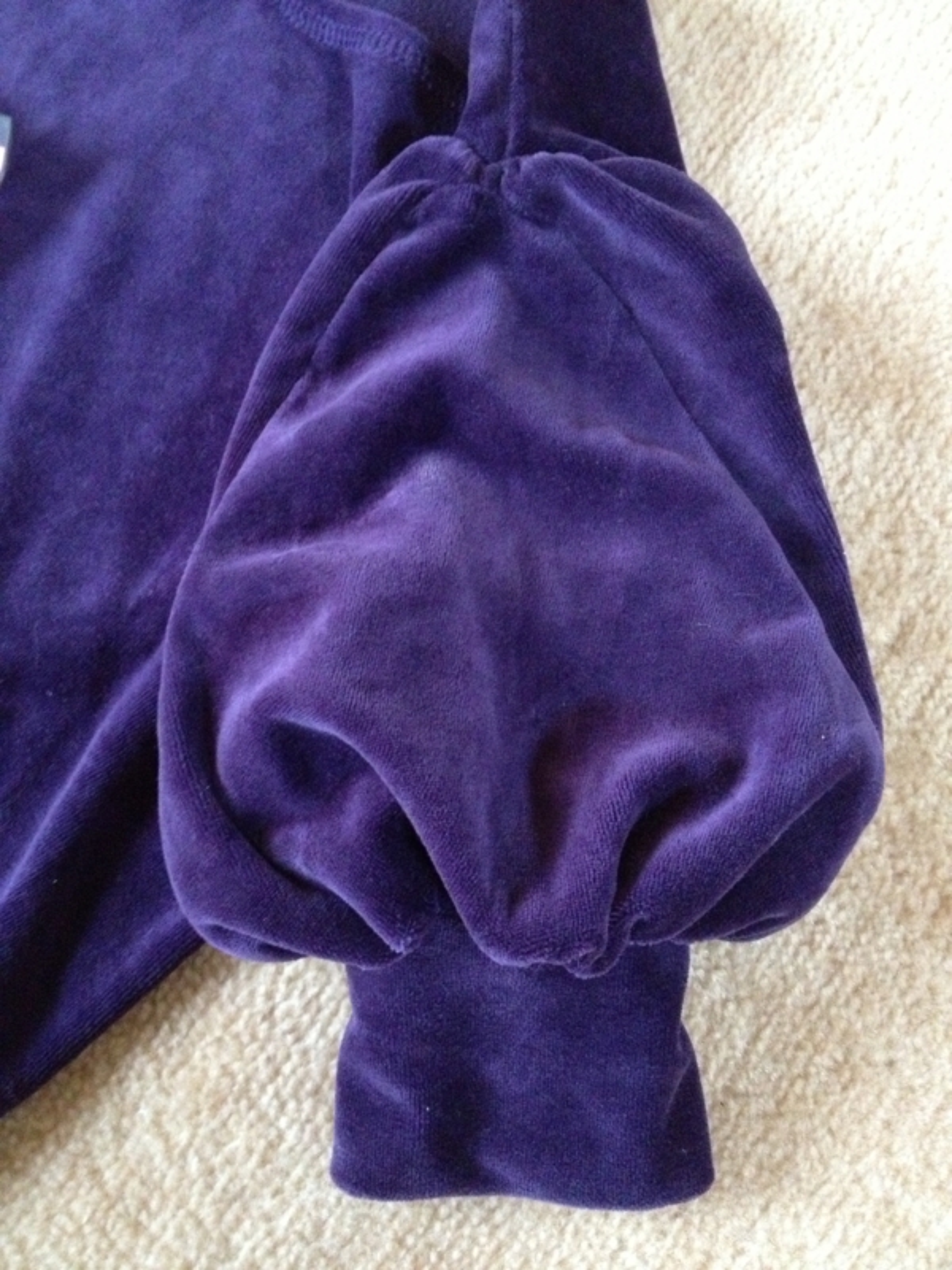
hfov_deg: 40.7
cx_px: 476
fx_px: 1283
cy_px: 635
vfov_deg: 52.6
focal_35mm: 35
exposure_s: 1/17
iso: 800
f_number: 2.4
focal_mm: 4.28
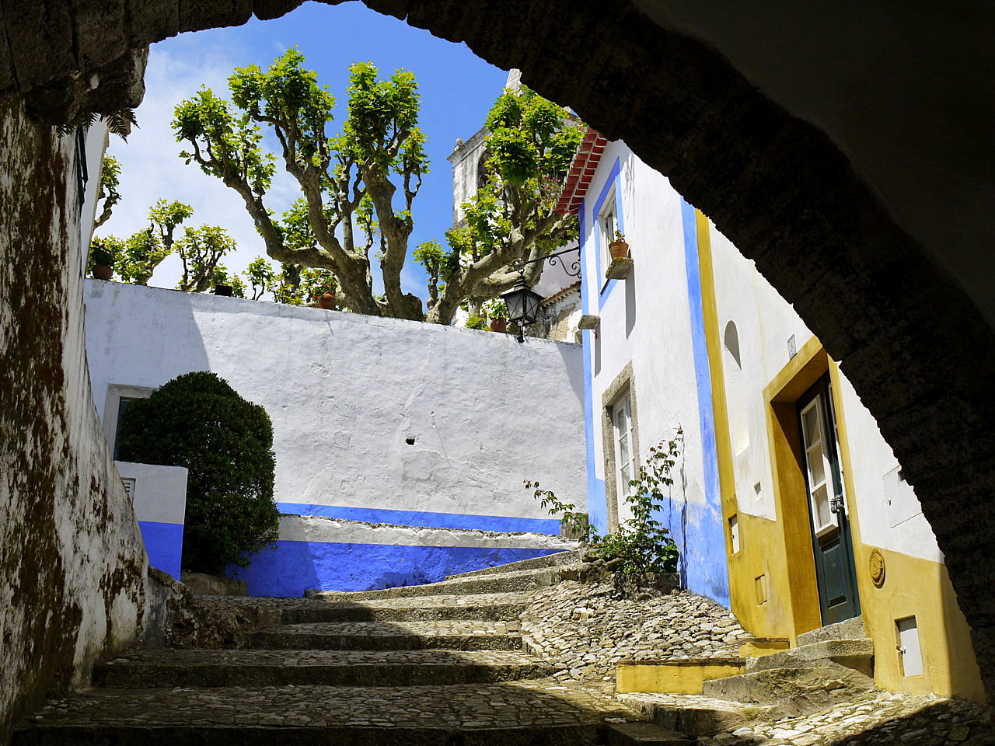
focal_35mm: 36
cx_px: 498
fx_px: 1035
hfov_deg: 51.4
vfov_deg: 39.7
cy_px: 373
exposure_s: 1/200
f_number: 7.1
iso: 160
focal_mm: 18
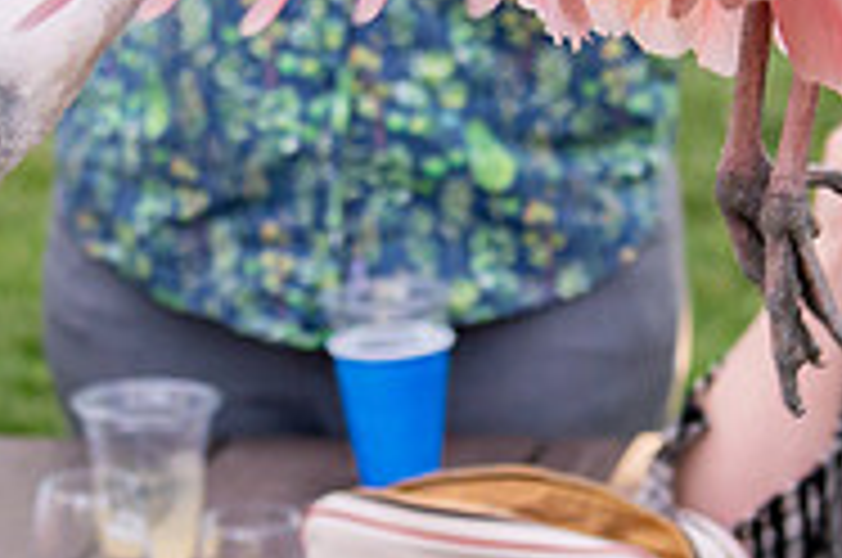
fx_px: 4273
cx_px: 469
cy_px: 220
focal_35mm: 183
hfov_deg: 11.3
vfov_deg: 7.5
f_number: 4
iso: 1000
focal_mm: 38
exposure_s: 1/1250
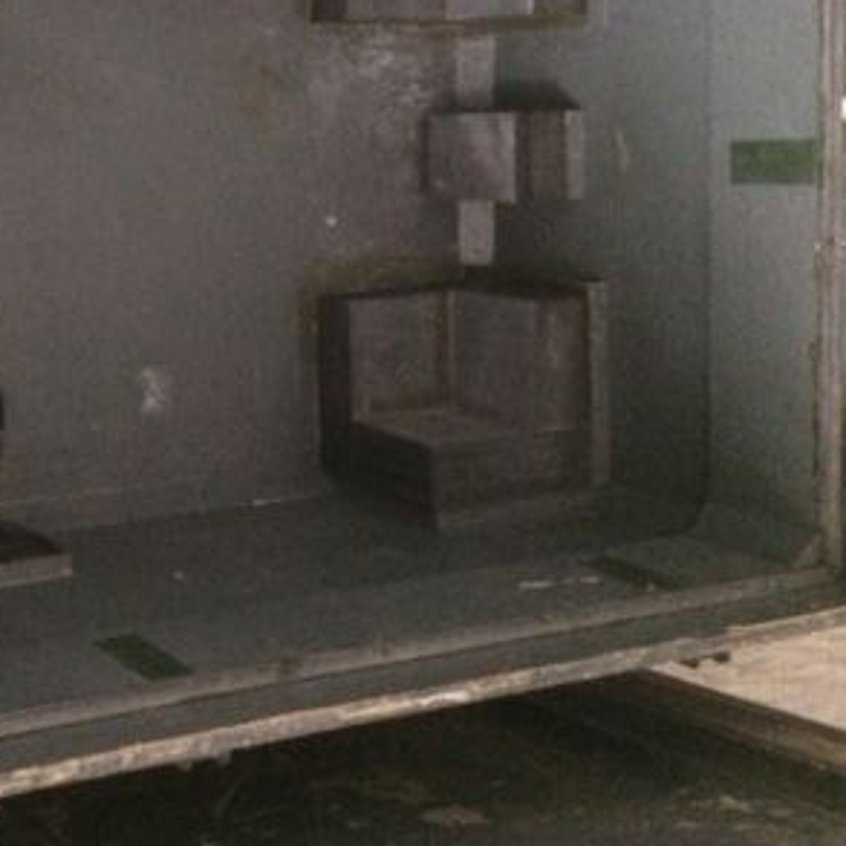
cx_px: -20
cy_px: 199
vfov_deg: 30.0
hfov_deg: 28.5
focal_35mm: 56
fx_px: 1548
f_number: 2.2
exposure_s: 1/17
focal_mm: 4.15
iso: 500
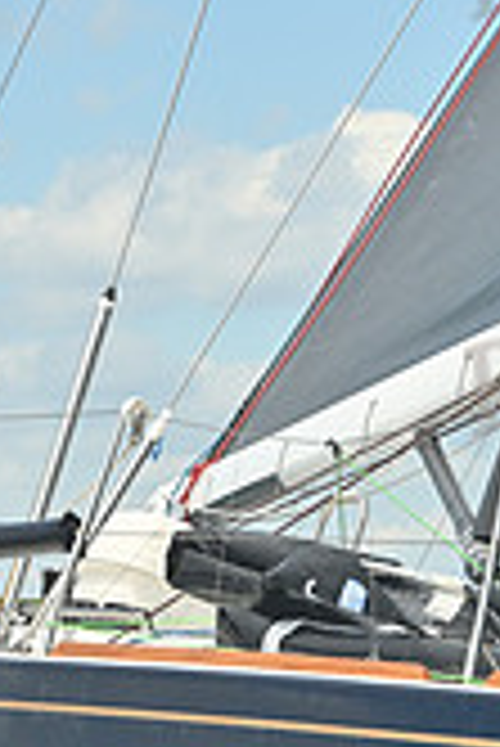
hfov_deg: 3.9
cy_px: 614
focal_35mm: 357
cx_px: 234
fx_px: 7421
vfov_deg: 5.8
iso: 250
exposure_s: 1/1250
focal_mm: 102
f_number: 7.1
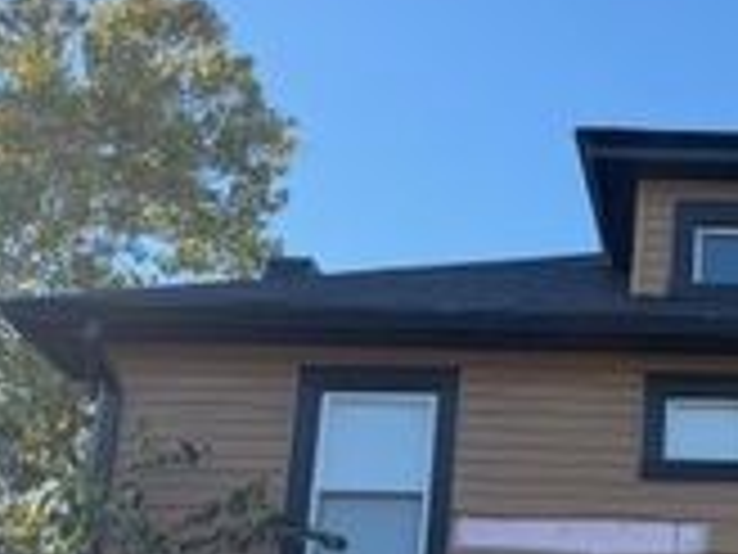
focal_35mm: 73
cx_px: 801
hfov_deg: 24.9
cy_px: 556
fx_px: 1556
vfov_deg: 19.6
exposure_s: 1/1727
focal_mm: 6.76
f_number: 1.78
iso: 80
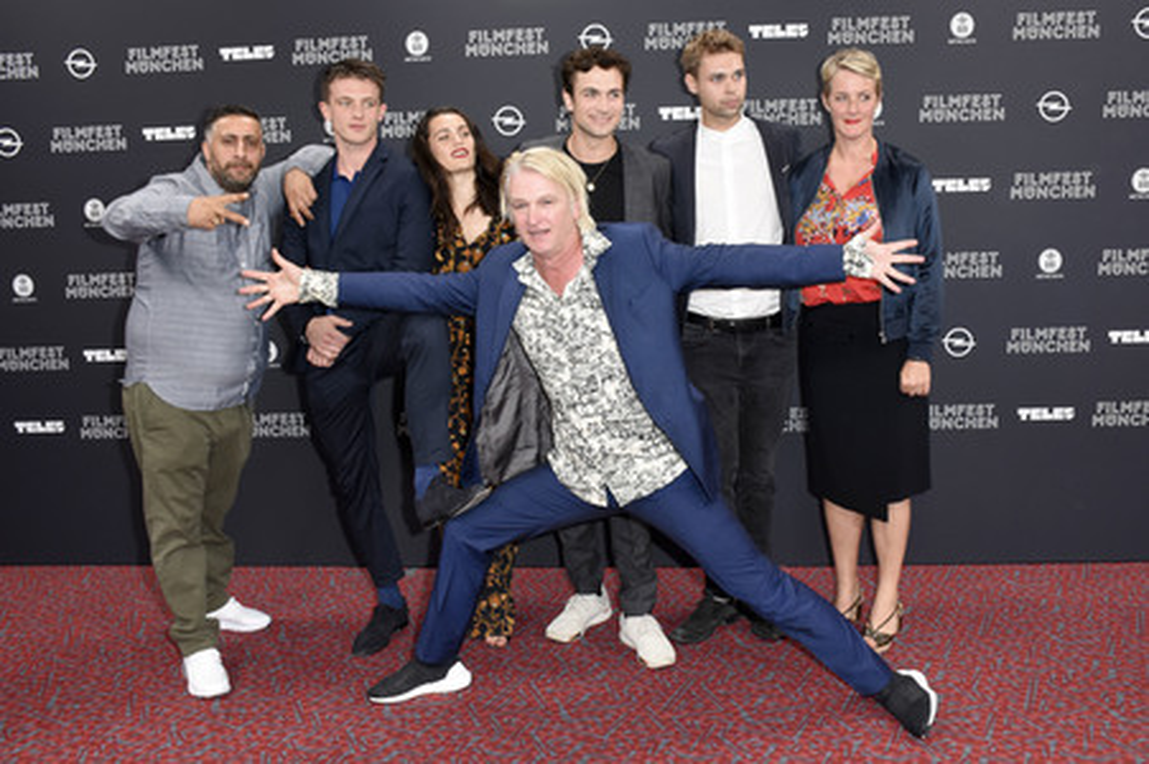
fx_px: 957
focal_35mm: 30
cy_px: 382
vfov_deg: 43.5
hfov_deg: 62.0
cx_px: 574
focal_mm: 20
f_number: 6.3
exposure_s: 1/160
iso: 800
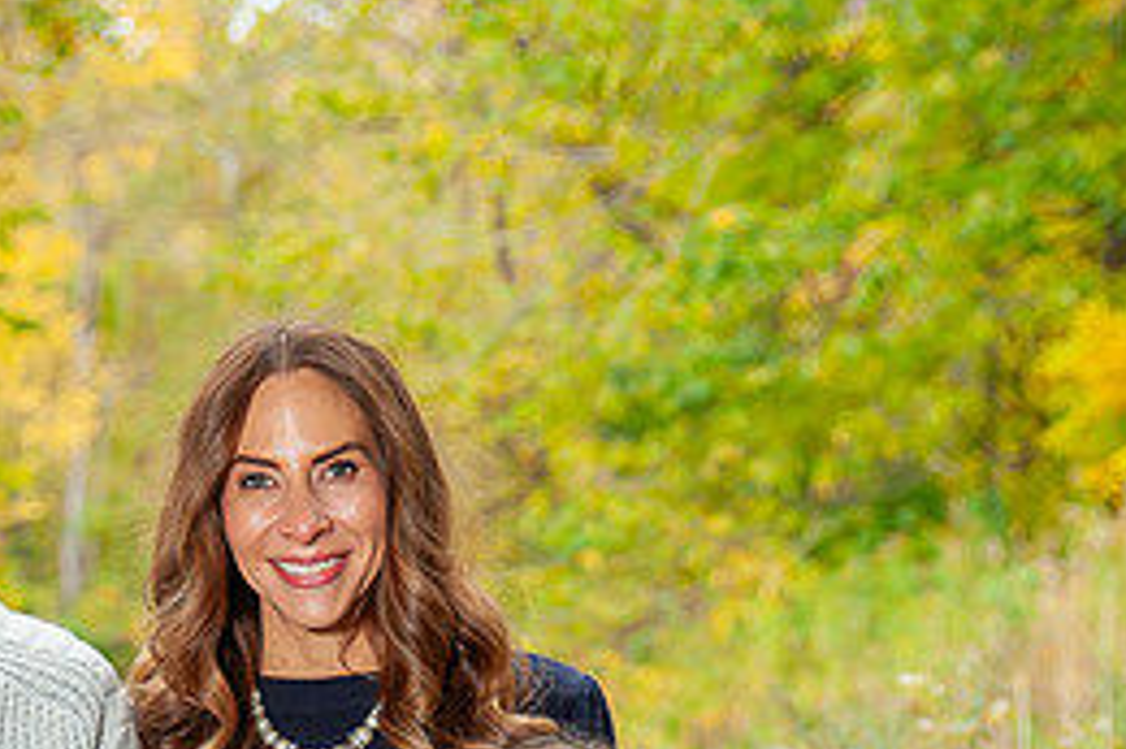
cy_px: 892
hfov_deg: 12.7
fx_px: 5032
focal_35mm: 161
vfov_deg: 8.4
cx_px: 262
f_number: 3.2
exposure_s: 1/125
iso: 400
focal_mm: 52
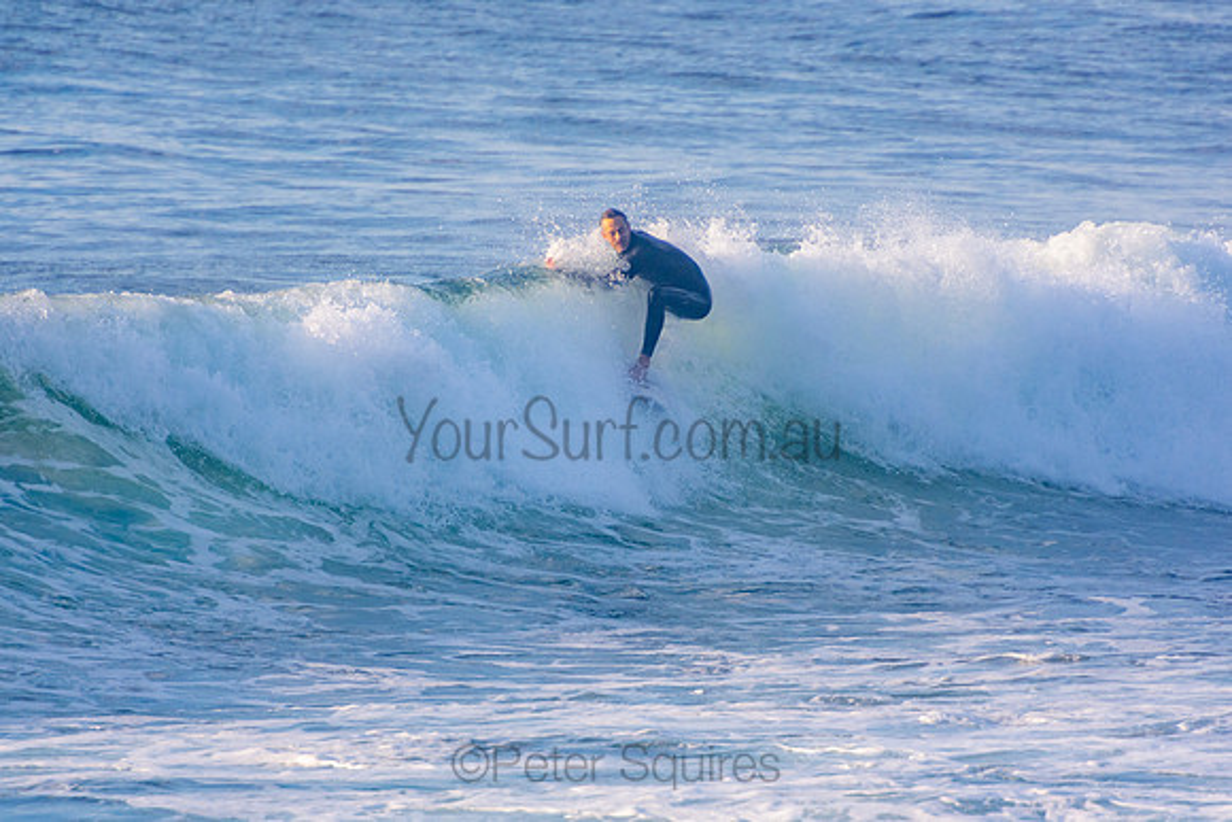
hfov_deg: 3.3
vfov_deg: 2.2
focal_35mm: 621
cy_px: 411
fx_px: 21268
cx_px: 616
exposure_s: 1/1250
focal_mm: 400
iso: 360
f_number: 5.6
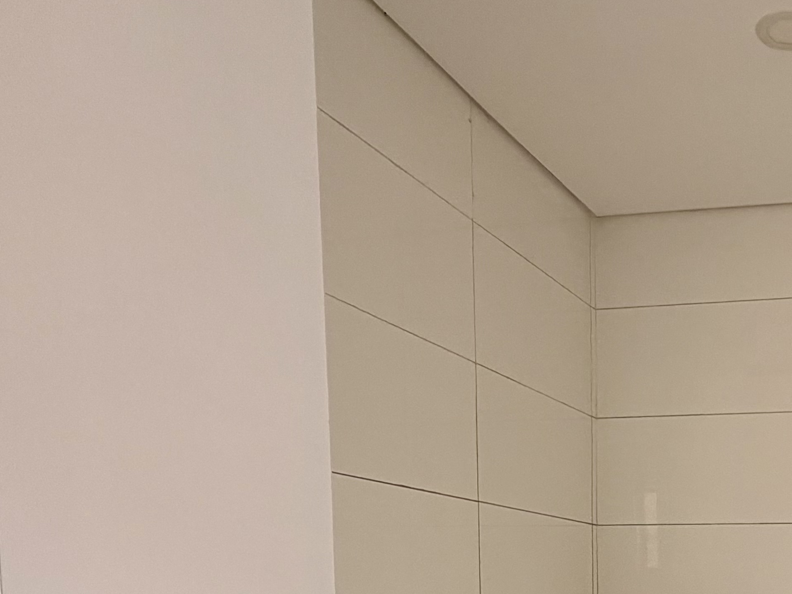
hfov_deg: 39.0
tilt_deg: -5.3
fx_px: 961
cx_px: 813
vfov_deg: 30.1
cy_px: 682
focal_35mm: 42
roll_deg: -0.3
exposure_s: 1/121
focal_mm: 2.22
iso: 200
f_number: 2.2
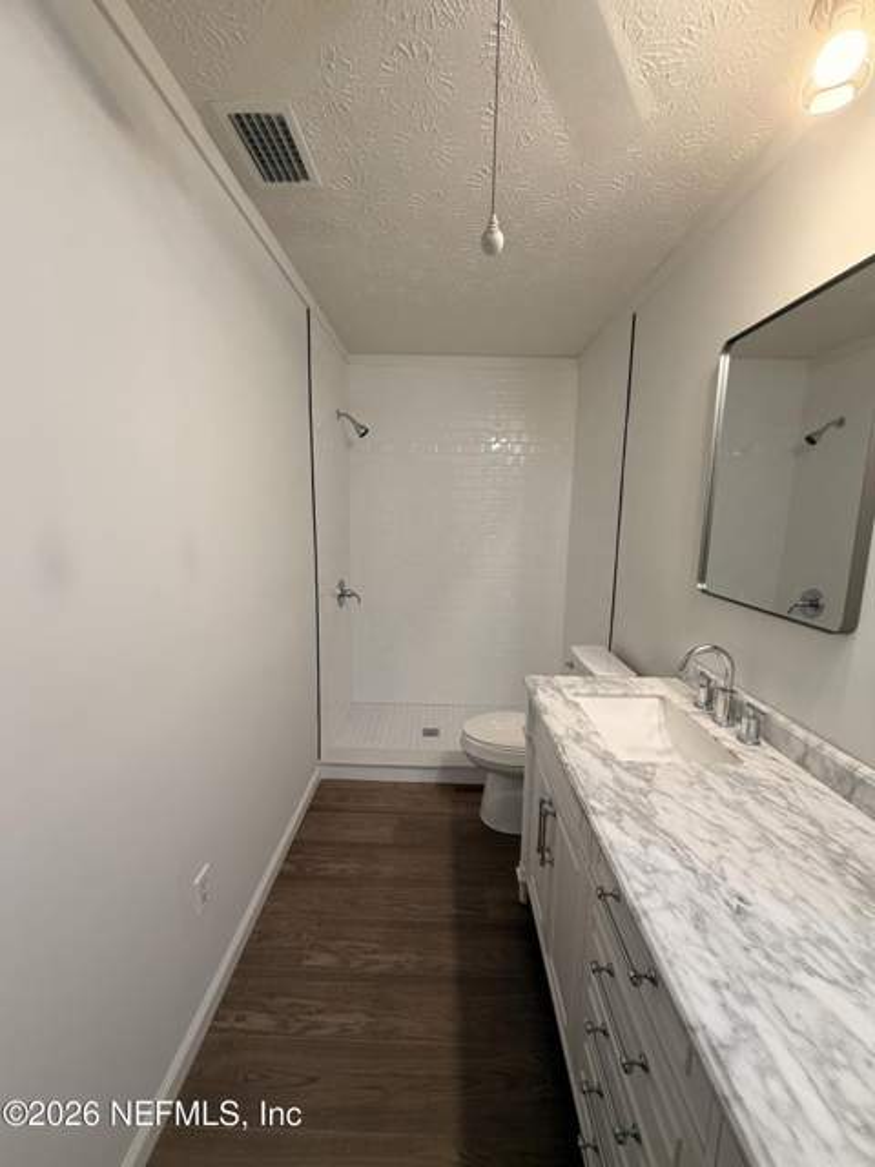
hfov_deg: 85.7
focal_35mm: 14
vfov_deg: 102.1
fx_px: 472
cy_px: 584
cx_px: 438
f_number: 2.2
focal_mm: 2.22
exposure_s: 1/120
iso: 160
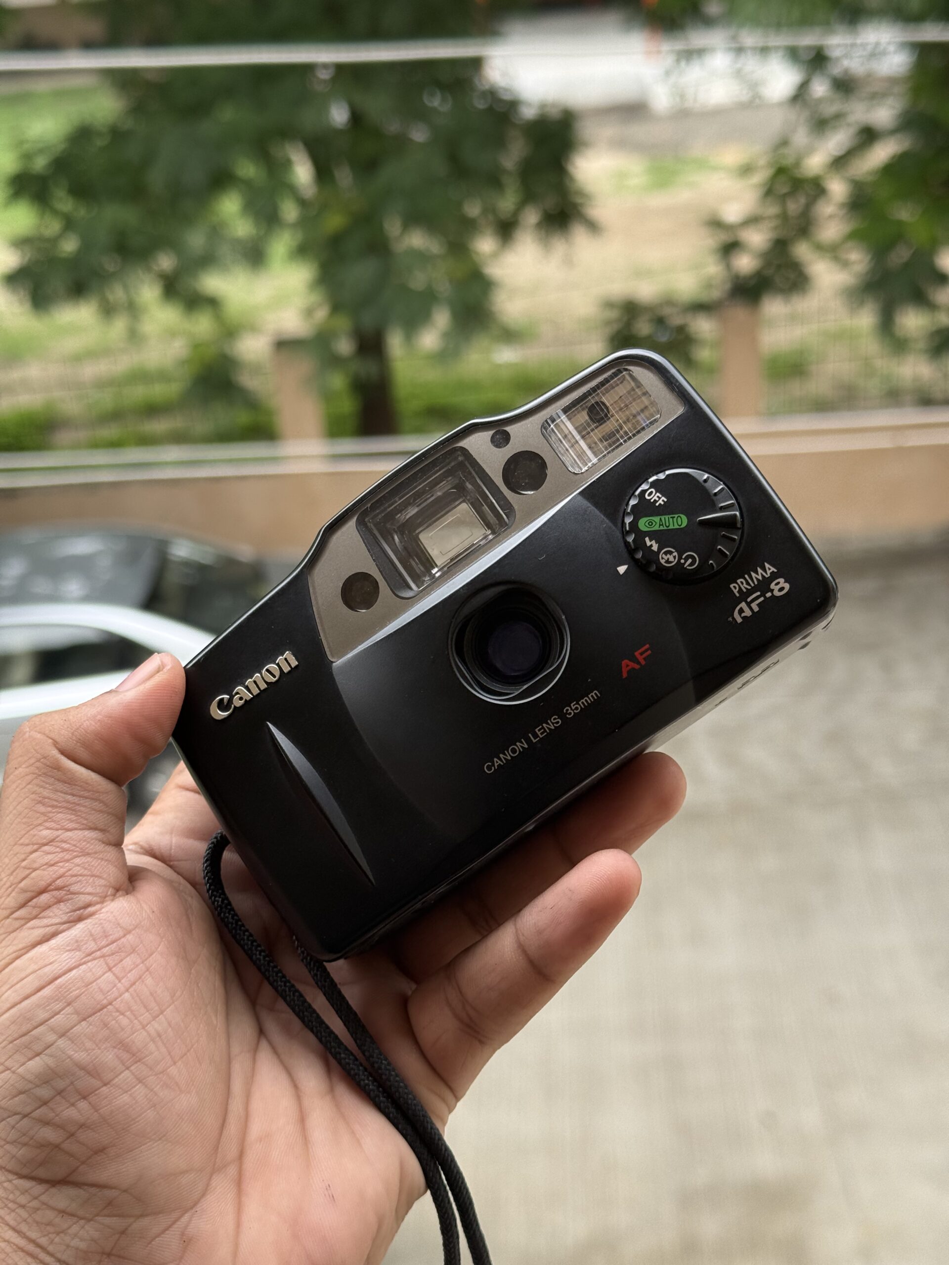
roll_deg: +2.5
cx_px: 474
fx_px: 1755
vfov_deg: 39.7
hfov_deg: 30.3
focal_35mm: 48
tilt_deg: -24.9
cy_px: 632
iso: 64
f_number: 1.78
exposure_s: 1/719
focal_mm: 6.76
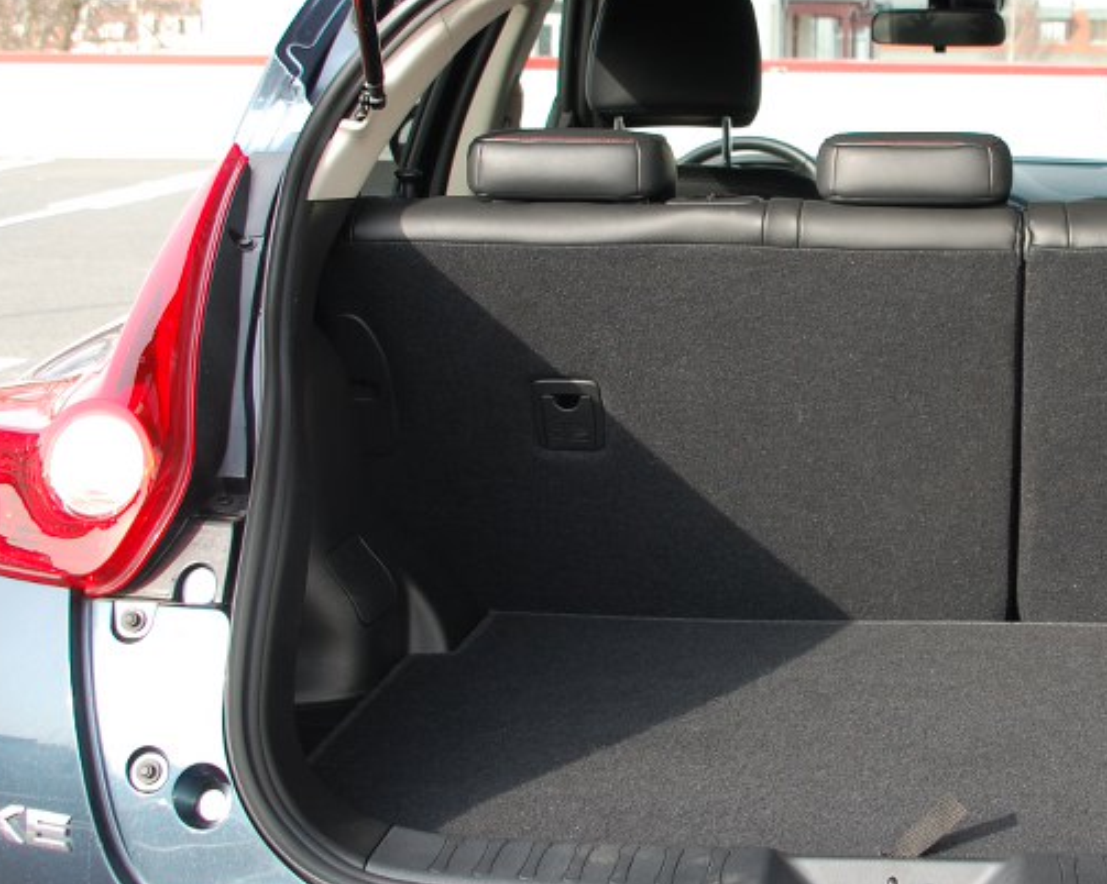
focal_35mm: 63
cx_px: 883
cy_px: 349
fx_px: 2063
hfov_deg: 29.4
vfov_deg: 24.2
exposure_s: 1/125
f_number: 5.6
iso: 200
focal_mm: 22
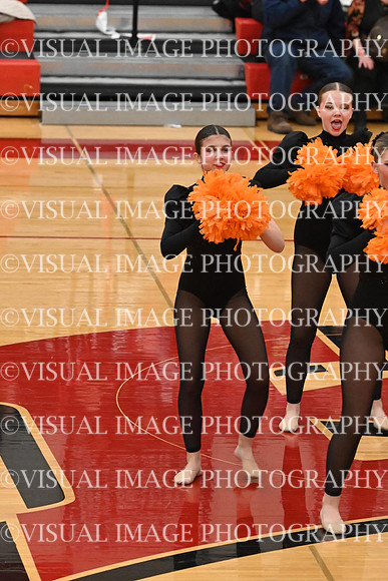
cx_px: 194
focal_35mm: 225
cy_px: 290
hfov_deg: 6.1
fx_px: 3635
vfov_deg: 9.1
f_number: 4
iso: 8000
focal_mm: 150
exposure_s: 1/400
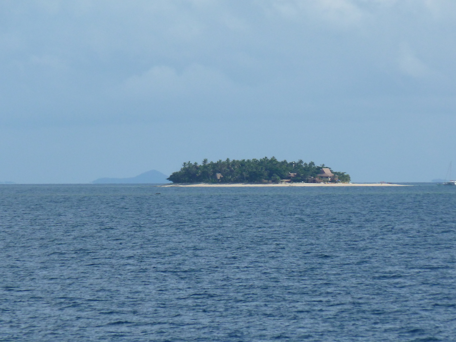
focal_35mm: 399
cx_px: 228
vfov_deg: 3.7
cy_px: 171
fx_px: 5256
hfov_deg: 5.0
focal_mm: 49.2
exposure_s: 1/1000
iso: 200
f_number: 5.6
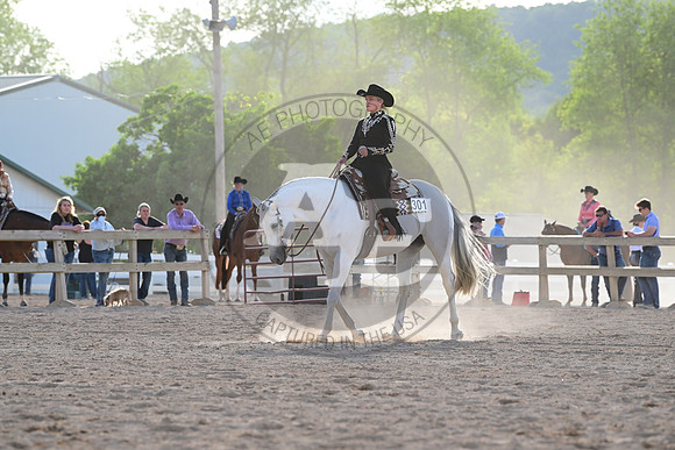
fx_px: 3751
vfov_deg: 6.9
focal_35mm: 200
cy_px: 225
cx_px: 338
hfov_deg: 10.3
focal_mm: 200
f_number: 5.6
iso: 1000
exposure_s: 1/2000
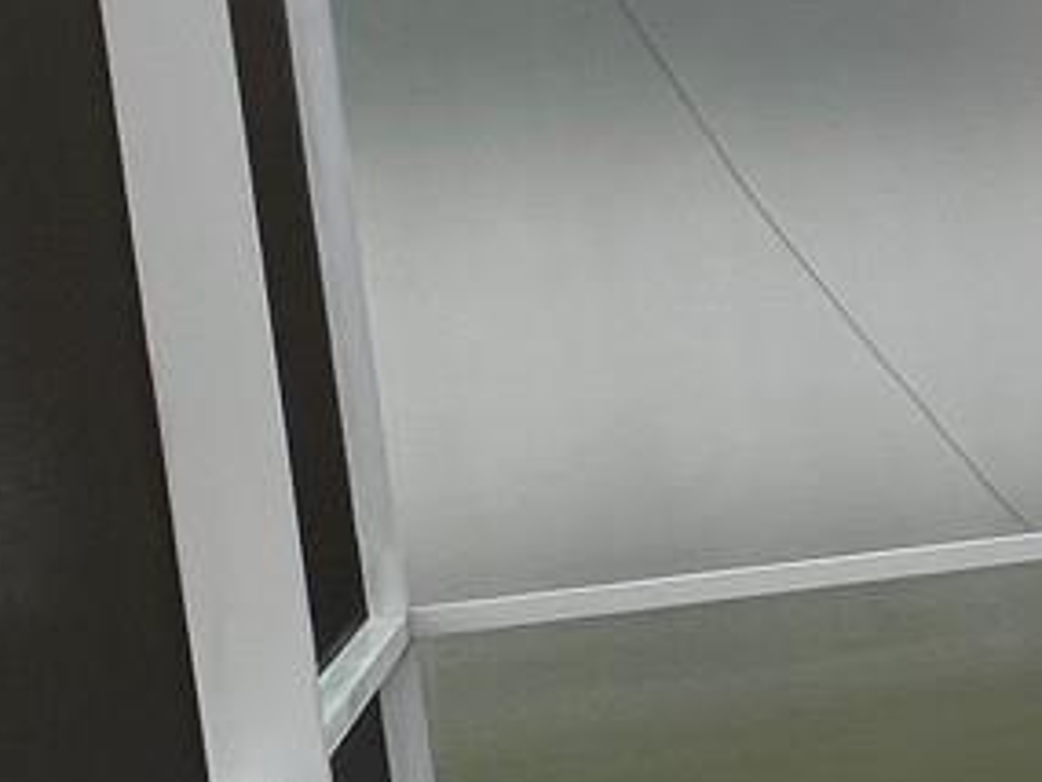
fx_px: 2198
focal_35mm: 73
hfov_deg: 14.8
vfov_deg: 20.2
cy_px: 369
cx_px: 2545
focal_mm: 1.57
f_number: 1.8
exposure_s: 1/250
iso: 32
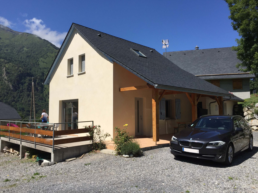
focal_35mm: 29
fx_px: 216
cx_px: 129
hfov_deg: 61.7
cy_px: 96
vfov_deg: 48.2
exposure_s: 1/3300
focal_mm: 4.15
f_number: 2.2
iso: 32
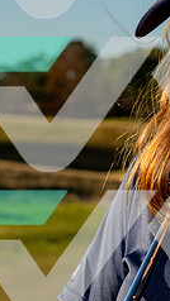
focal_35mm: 179
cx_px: 263
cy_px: 104
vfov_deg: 12.0
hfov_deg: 6.7
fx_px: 1433
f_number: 8
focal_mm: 70
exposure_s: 1/250
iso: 100
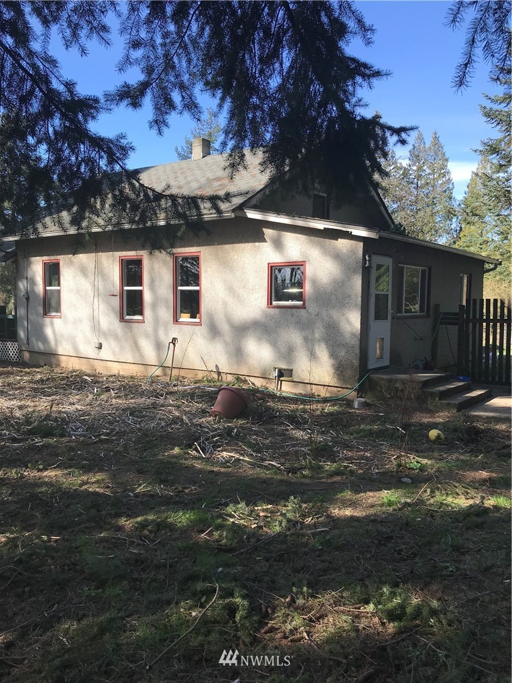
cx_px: 256
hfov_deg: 49.7
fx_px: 552
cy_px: 342
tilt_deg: -3.9
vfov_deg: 63.4
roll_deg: -0.6
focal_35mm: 28
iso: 20
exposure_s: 1/894
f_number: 1.8
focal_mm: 3.99
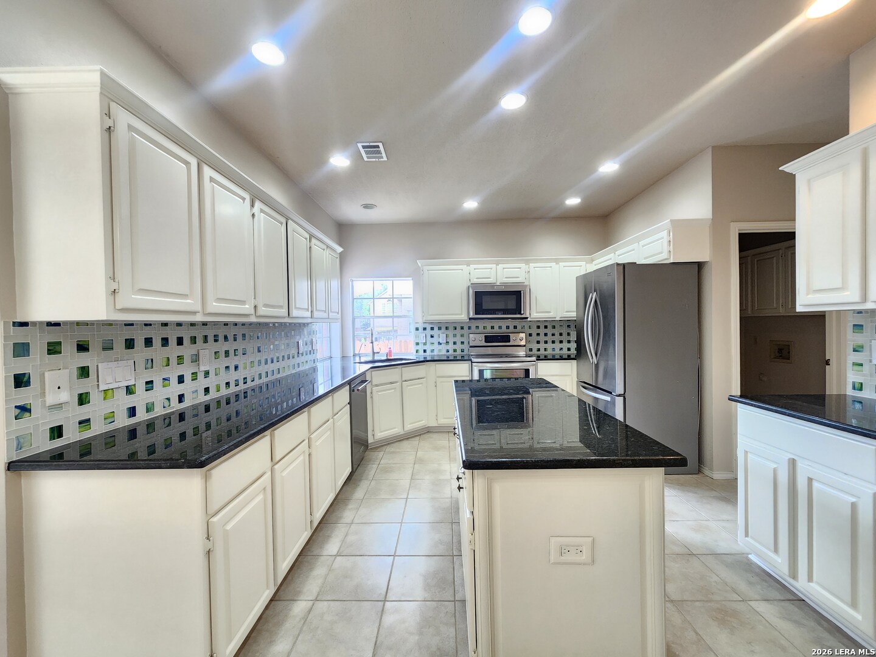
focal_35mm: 13
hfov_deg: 106.2
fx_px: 329
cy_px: 328
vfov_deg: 89.9
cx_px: 438
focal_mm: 2.2
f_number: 2.2
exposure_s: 1/60
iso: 320
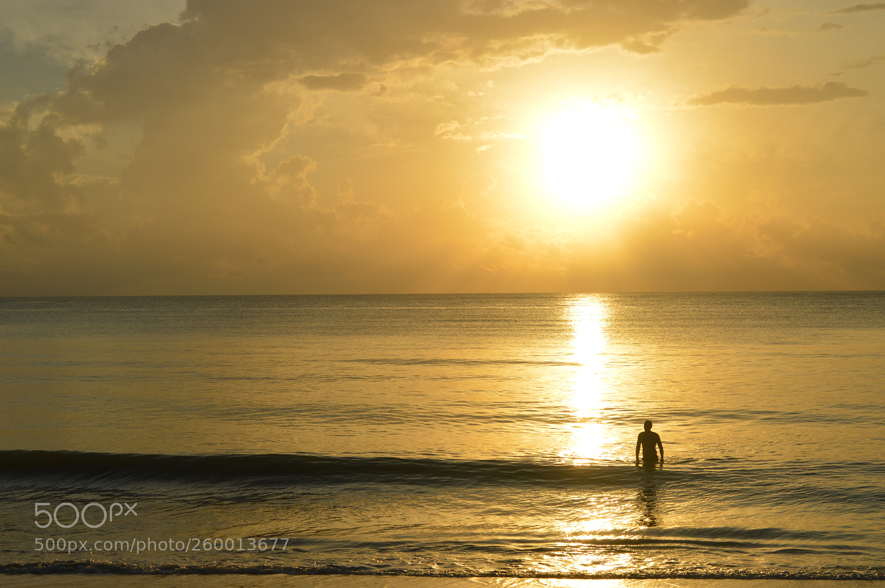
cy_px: 294
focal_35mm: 60
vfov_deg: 22.6
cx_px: 442
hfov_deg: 33.4
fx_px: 1474
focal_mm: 40
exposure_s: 1/640
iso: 100
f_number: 13
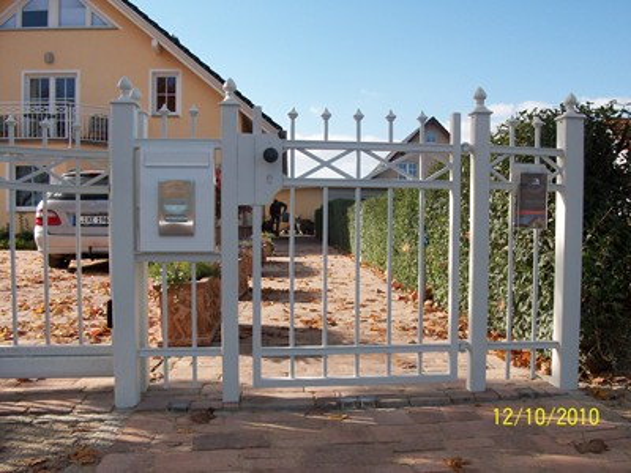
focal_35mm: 34
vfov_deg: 41.8
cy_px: 236
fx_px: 620
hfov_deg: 54.0
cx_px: 316
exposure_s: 1/249
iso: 64
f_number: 5.5
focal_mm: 5.7
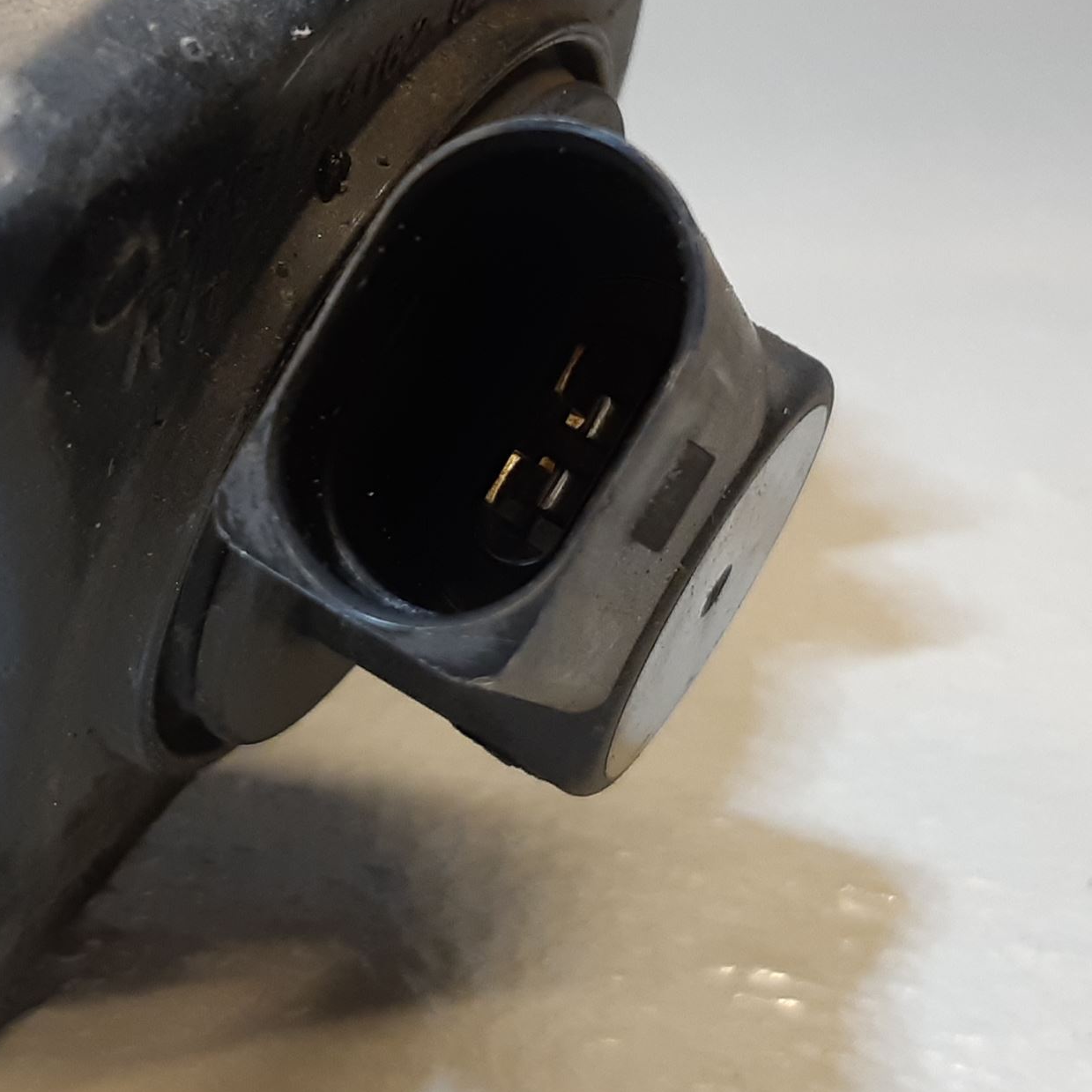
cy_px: 468
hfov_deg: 43.8
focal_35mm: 38
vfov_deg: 43.7
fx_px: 1356
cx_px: 514
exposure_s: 1/50
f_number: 1.7
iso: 100
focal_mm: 3.93
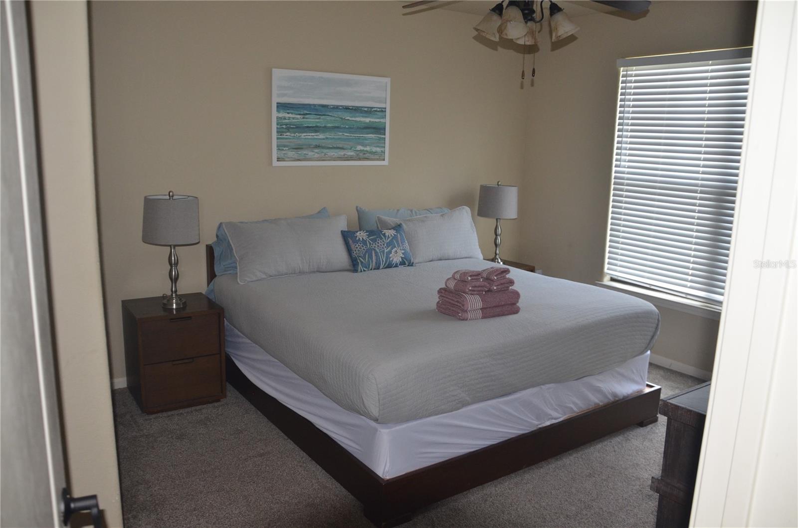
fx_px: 597
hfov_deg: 67.5
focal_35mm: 27
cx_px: 399
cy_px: 264
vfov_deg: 47.7
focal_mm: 18
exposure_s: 1/60
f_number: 3.5
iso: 800
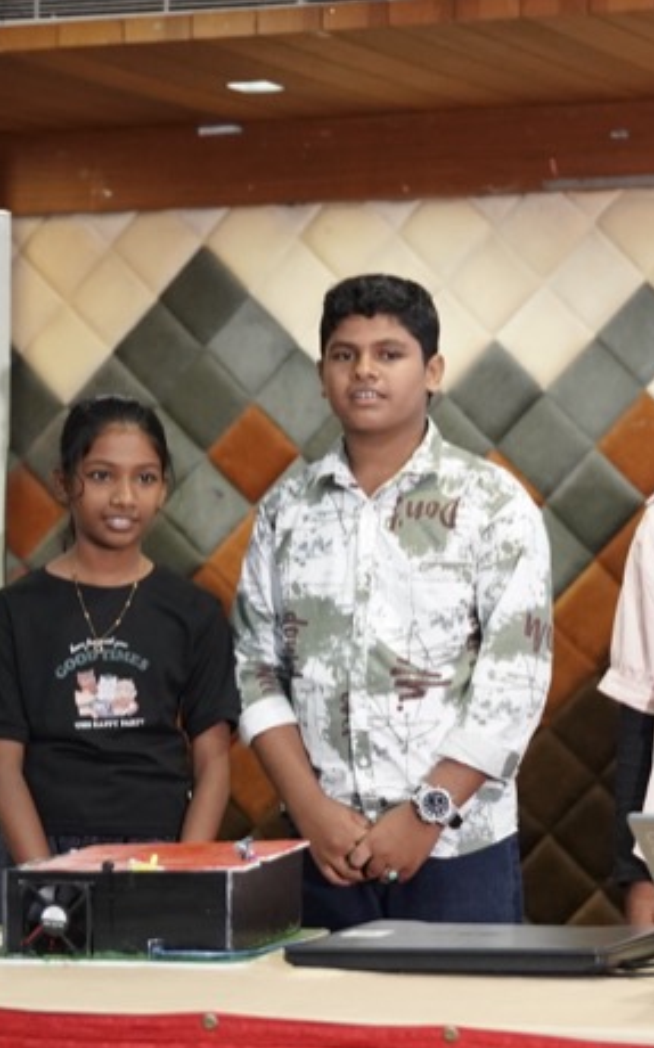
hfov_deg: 12.0
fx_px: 3055
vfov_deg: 19.5
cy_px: 529
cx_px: 772
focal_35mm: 107
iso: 5000
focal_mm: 46.1
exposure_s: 1/320
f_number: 2.8
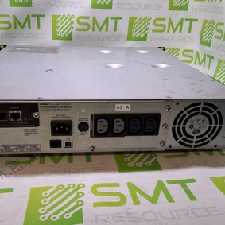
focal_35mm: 35
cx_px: 95
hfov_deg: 47.1
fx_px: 257
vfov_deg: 47.2
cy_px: 114
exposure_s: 1/40
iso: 64
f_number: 1.9
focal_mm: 2.91
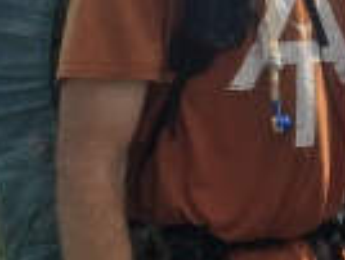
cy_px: 121
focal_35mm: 138
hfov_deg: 13.4
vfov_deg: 10.8
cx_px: 523
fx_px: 1378
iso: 25
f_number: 2.2
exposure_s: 1/2262
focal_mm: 4.15
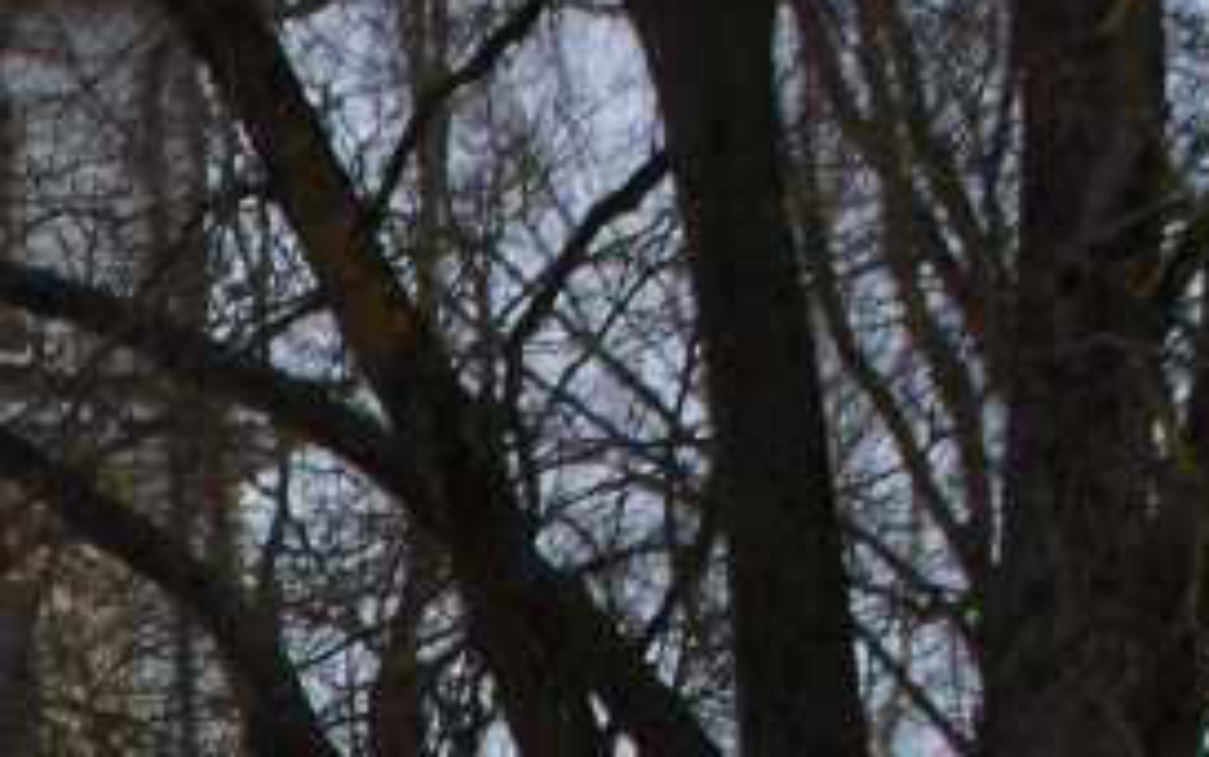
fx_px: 12001
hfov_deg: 5.7
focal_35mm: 364
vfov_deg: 3.6
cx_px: -1076
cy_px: 1660
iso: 250
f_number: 11
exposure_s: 1/160
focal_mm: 40
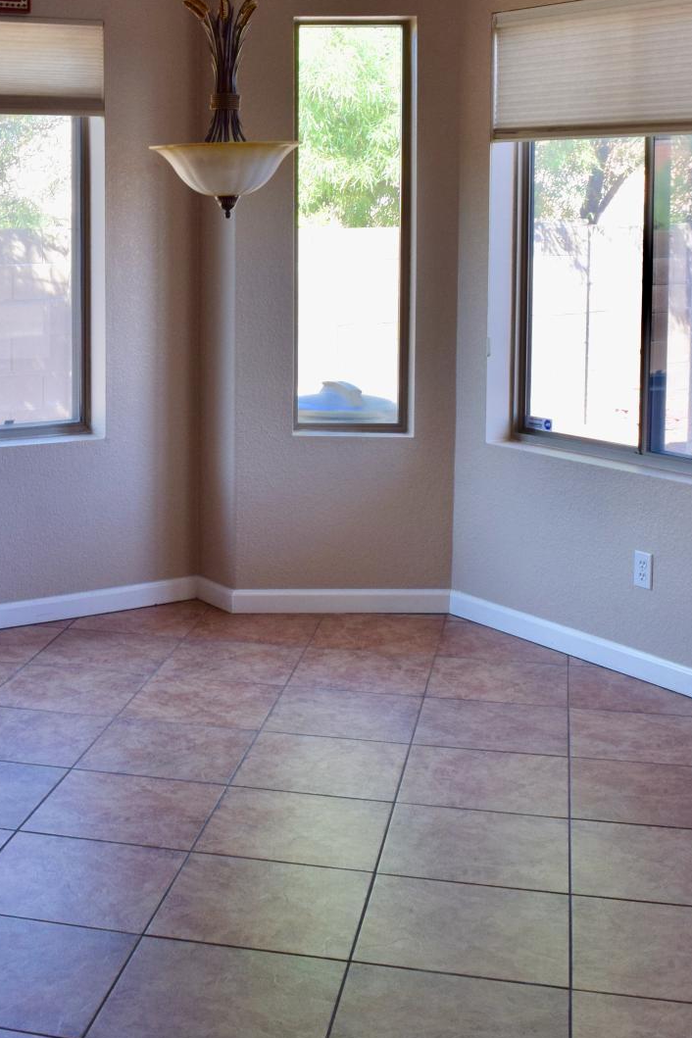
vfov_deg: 38.2
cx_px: 90
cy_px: 299
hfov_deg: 25.8
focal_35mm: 51
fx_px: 1470
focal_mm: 18
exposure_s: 1/40
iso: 400
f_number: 7.1
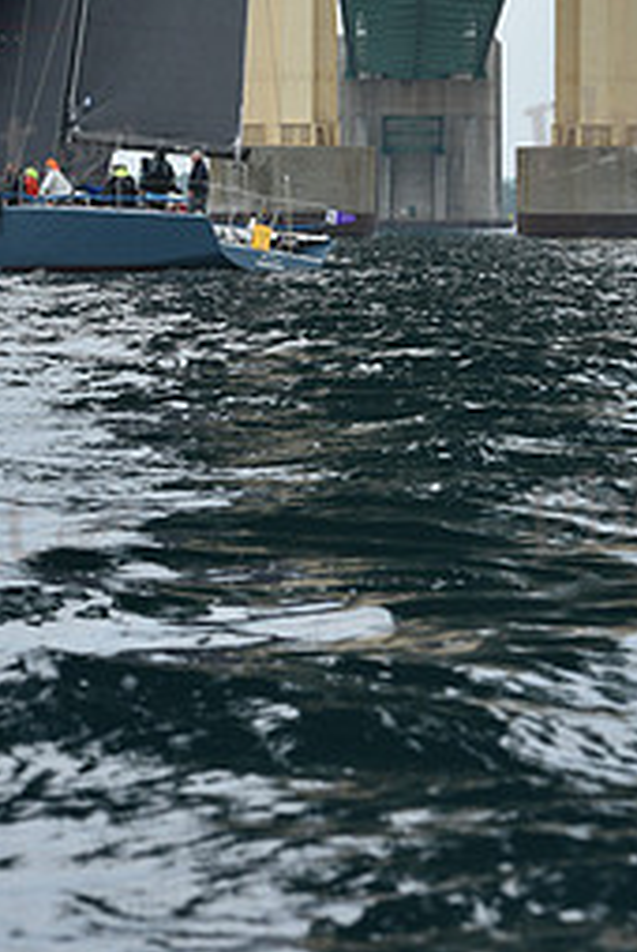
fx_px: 6035
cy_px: -56
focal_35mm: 228
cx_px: 332
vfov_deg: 8.9
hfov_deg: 6.0
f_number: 7.1
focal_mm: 100
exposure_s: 1/800
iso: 250
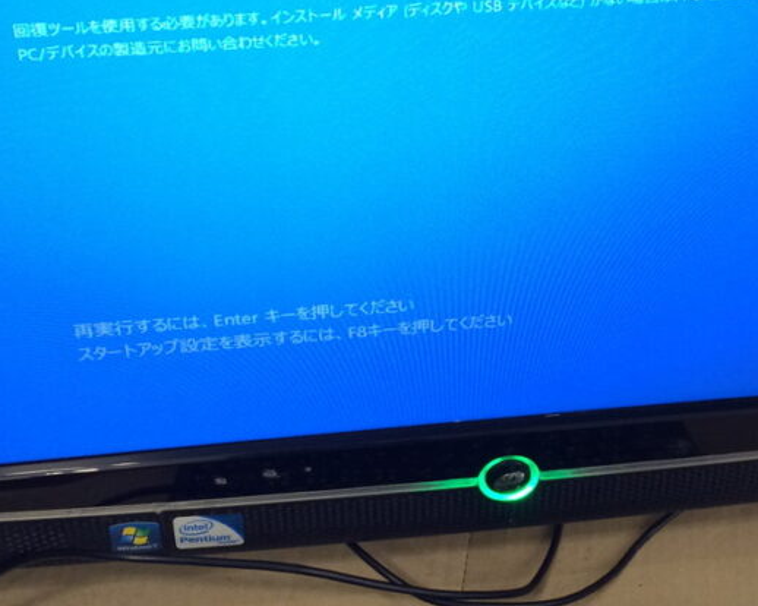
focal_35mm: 56
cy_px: 184
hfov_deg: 33.5
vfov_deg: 26.9
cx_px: 457
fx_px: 1256
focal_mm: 4.15
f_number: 2.2
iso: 100
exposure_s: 1/30
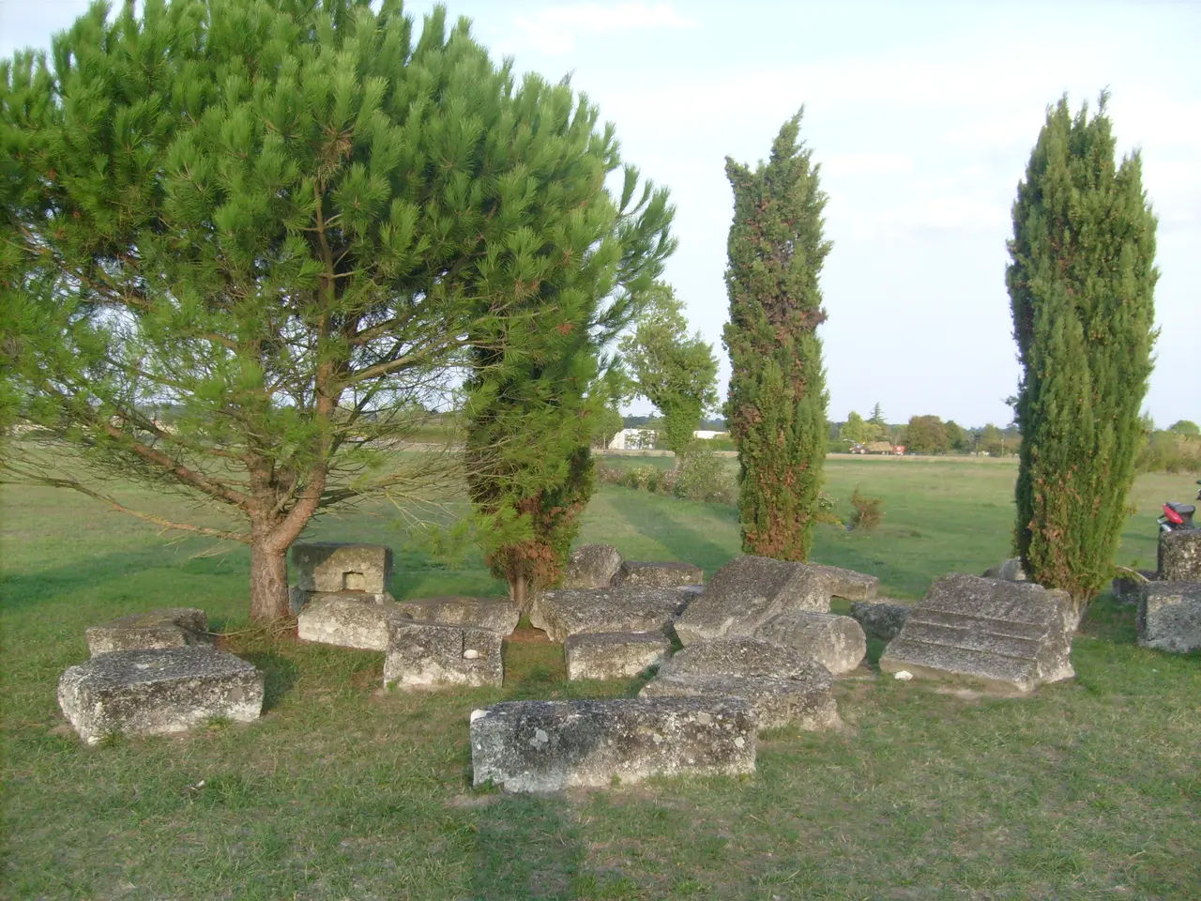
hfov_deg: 52.6
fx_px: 1214
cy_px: 450
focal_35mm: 35
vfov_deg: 40.7
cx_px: 600
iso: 80
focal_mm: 5.8
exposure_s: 1/90
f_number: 7.1
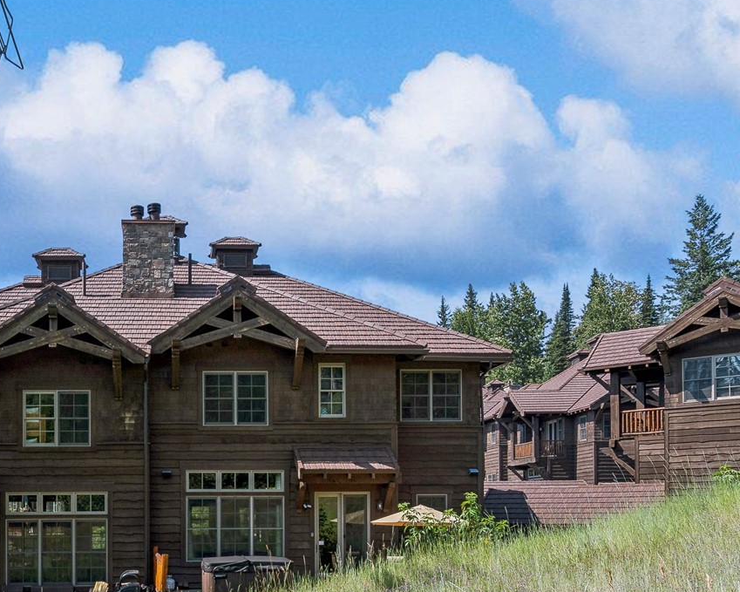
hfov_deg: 48.3
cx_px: 180
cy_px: 451
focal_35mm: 36
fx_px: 788
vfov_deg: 39.9
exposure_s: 1/500
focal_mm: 10
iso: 100
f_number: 6.3
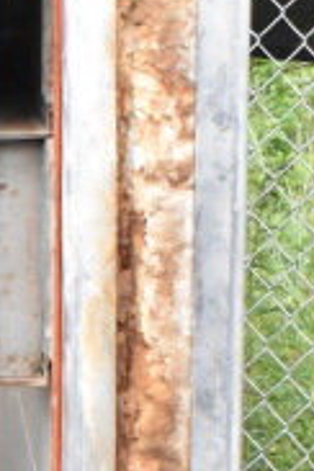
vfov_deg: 10.0
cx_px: -347
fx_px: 2649
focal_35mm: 202
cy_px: 606
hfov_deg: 6.5
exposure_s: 1/800
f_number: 14
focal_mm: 27
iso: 6400
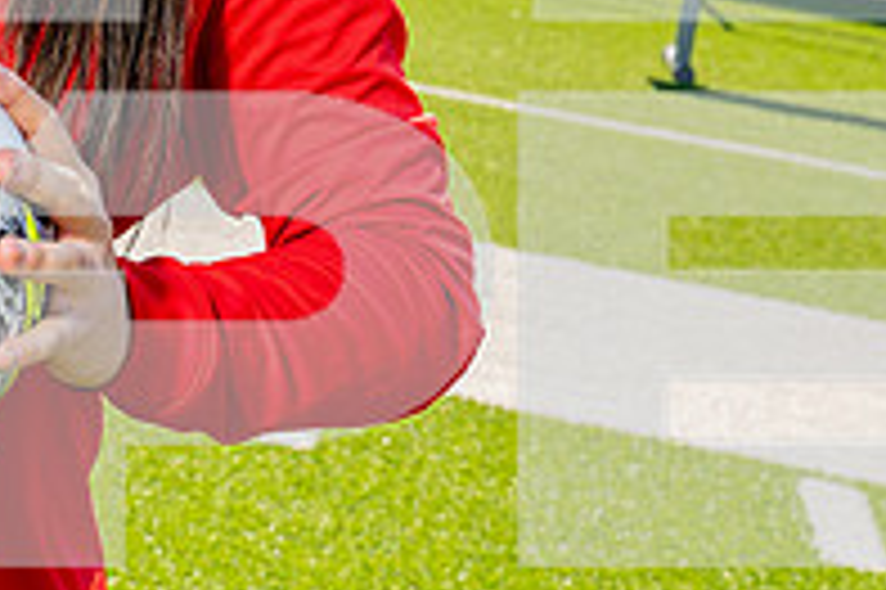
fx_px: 4057
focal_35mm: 165
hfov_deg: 12.3
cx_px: -94
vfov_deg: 8.2
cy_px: -214
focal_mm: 56
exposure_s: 1/250
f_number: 10
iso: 320
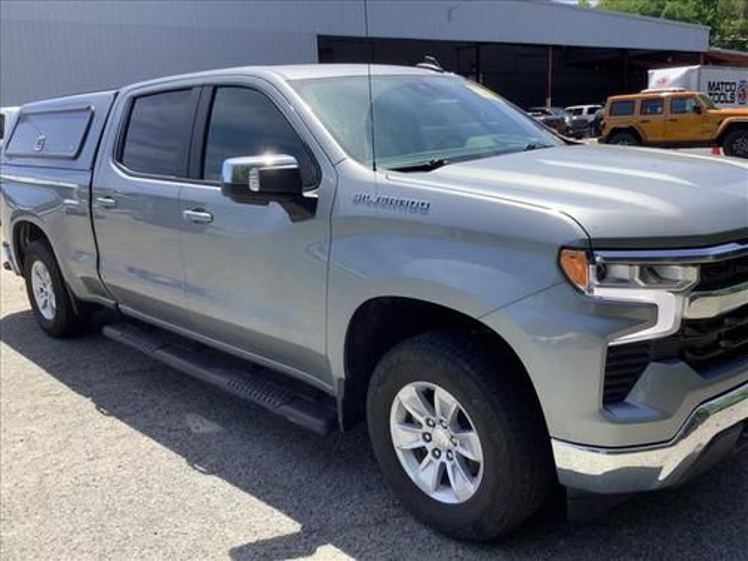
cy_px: 280
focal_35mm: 31
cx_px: 374
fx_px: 670
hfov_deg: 58.4
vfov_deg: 45.4
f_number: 2.4
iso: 25
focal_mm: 3.3
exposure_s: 1/554
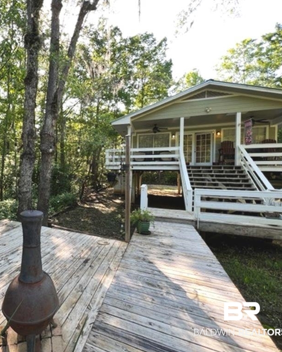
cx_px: 65
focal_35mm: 17
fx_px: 177
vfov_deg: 89.6
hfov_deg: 70.8
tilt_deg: -1.5
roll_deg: -1.3
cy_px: 176
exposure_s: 1/104
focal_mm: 1.57
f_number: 1.8
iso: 32
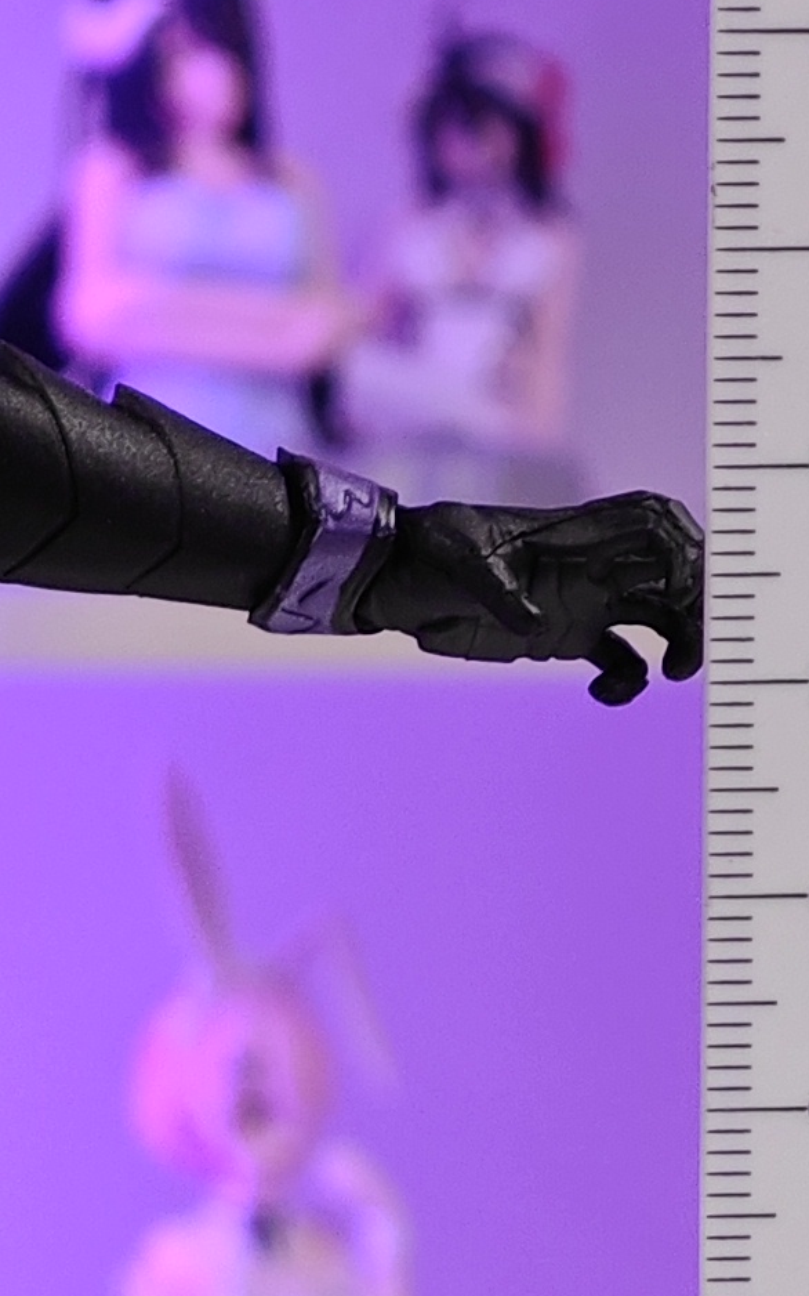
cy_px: 1328
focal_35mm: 295
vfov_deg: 7.1
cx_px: -276
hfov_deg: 4.4
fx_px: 10410
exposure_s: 1/20.4
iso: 400
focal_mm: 7.48
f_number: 2.4
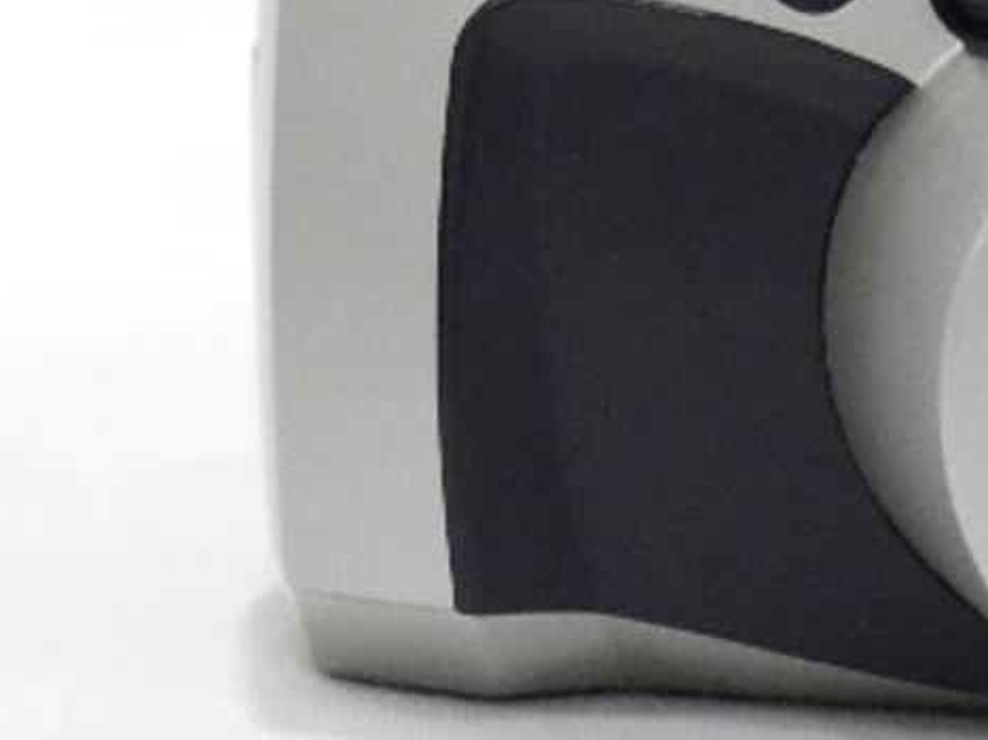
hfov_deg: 9.0
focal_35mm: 216
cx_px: 1227
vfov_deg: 6.9
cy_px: 135
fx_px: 6163
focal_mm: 14.9
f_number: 4.4
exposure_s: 1/50
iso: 800
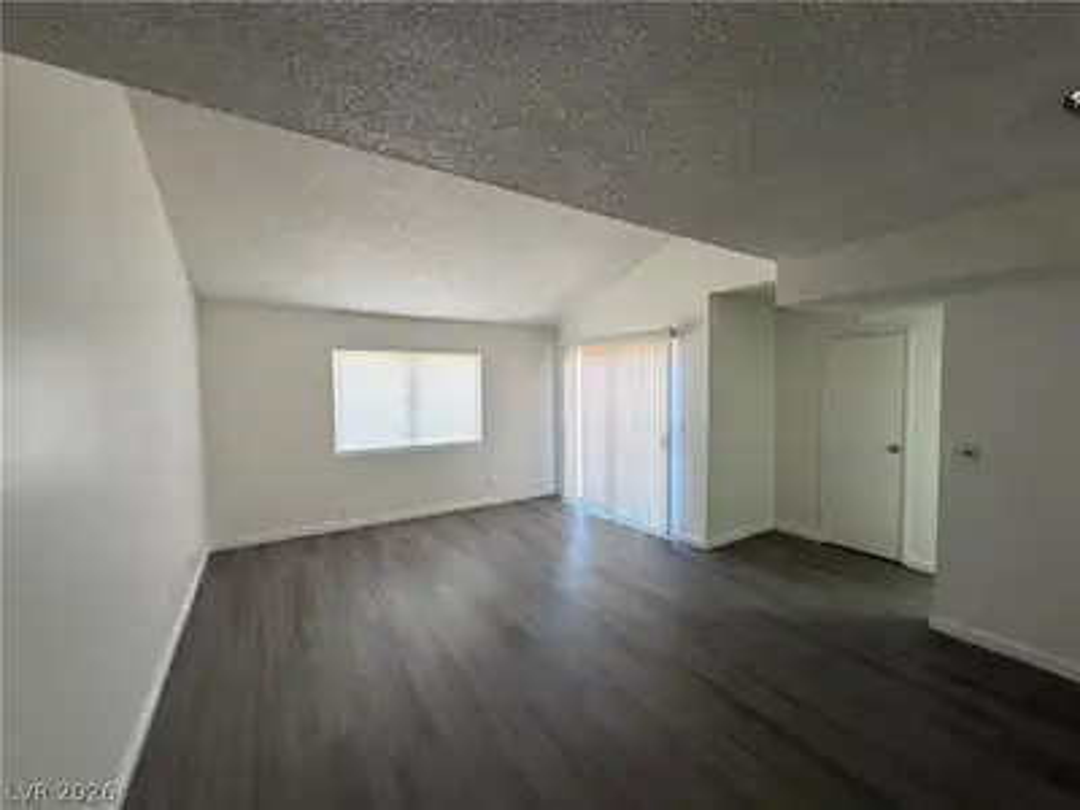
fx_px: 437
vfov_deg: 85.7
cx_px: 540
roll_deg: +0.3
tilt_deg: -2.4
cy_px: 405
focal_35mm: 14
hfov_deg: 102.1
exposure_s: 1/121
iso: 200
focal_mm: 2.22
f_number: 2.2
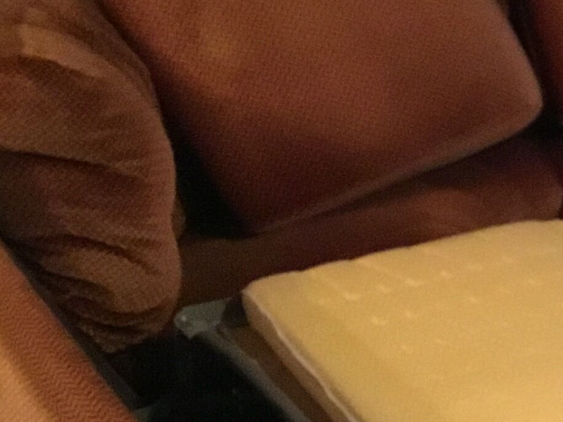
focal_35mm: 111
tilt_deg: -26.6
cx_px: 779
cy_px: 446
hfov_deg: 16.5
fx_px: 1805
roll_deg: -2.4
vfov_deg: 13.1
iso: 320
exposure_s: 1/17
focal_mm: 3.3
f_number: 2.4
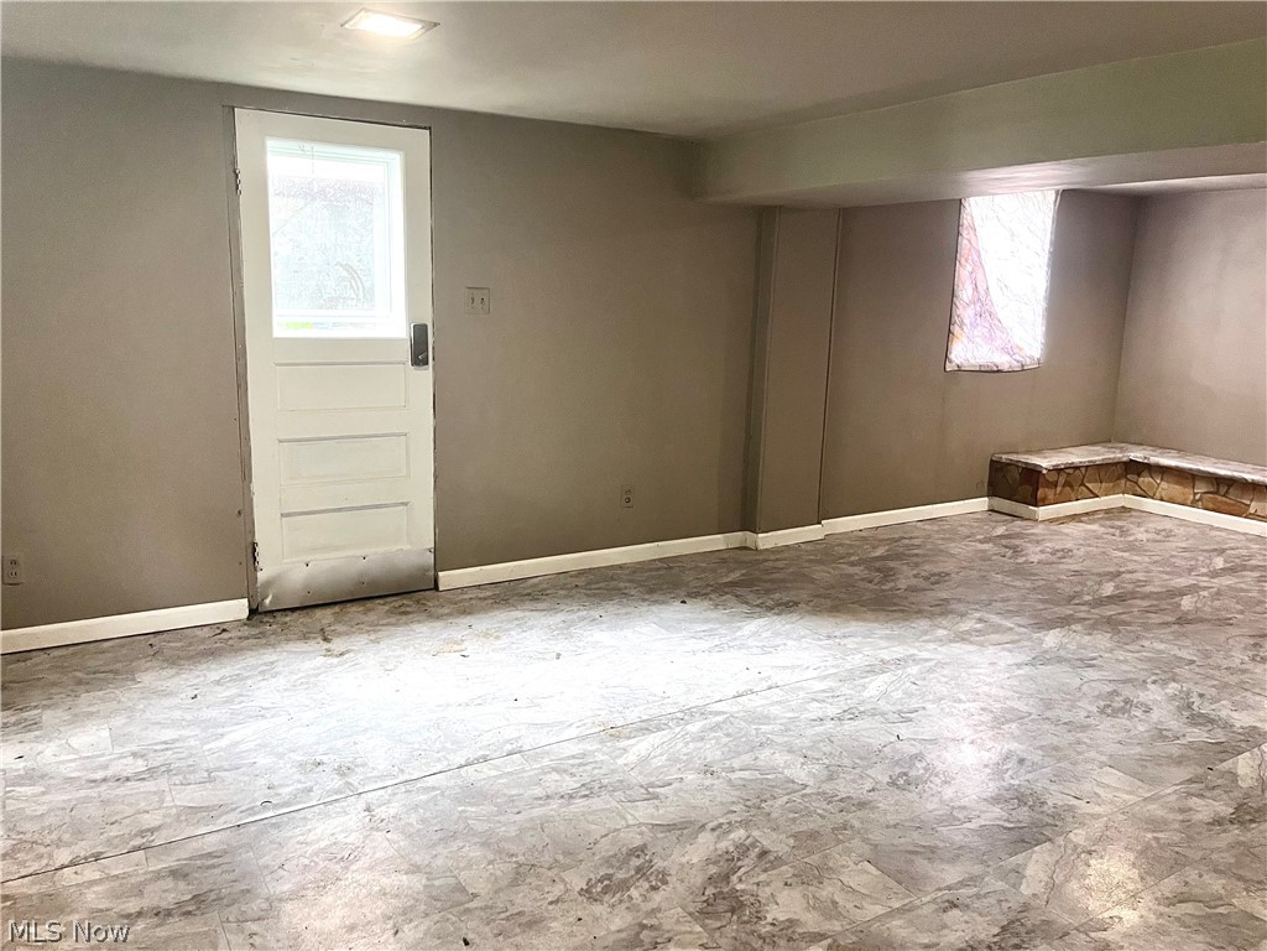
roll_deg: -1.5
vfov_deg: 53.1
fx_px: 952
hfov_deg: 67.3
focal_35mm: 26
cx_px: 634
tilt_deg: -10.5
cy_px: 476
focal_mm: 5.1
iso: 400
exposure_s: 1/60
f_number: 1.6
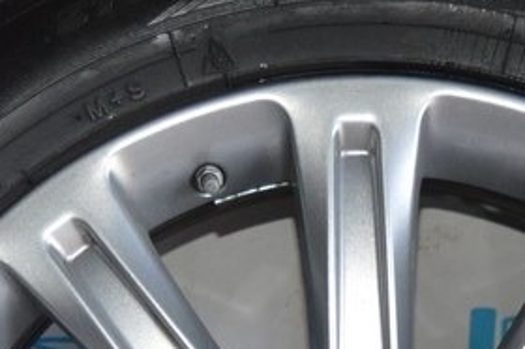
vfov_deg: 7.8
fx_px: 2474
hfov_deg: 12.1
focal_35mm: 170
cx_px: 315
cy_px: 607
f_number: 4.2
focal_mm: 31
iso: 800
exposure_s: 1/60
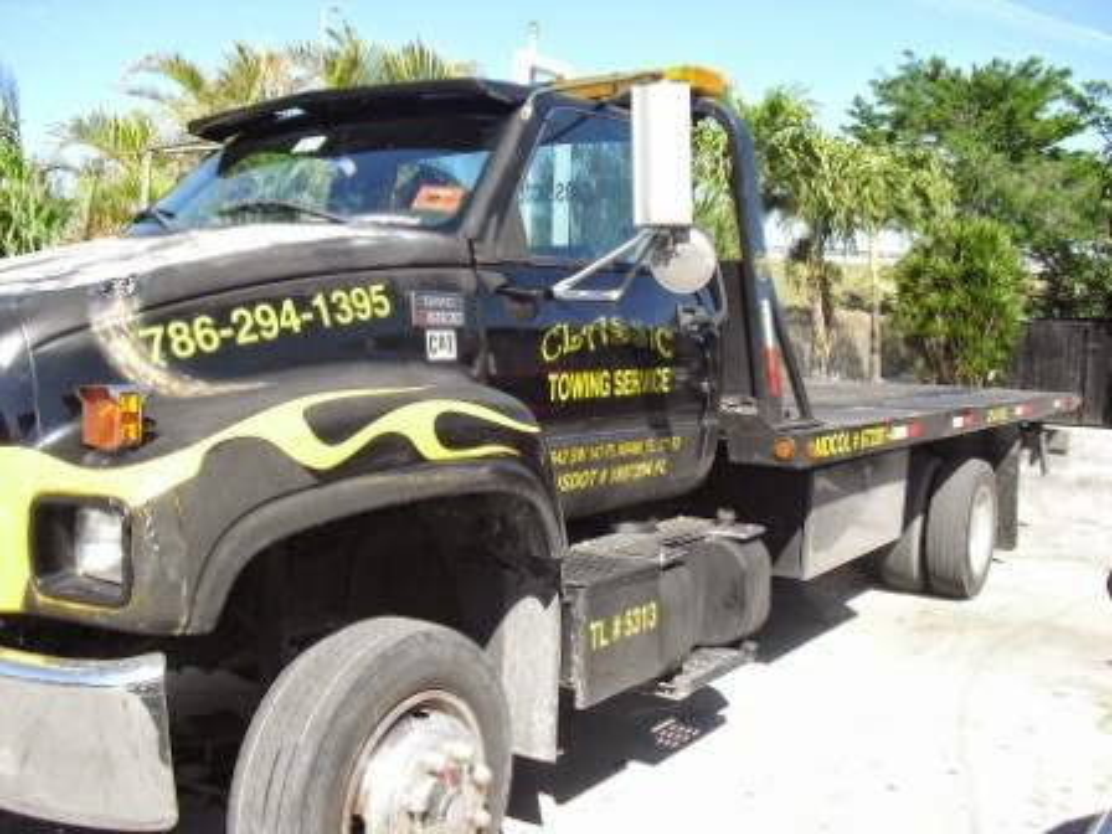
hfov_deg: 51.4
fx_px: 1156
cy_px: 417
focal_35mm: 36
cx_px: 556
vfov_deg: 39.7
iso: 200
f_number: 7.8
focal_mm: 6.3
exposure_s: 1/200
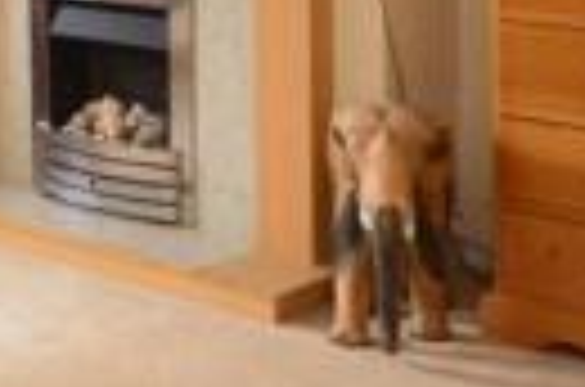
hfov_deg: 17.5
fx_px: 1475
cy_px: -234
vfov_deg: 13.8
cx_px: -508
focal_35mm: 91
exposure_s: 1/8
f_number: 5
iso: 200
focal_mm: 12
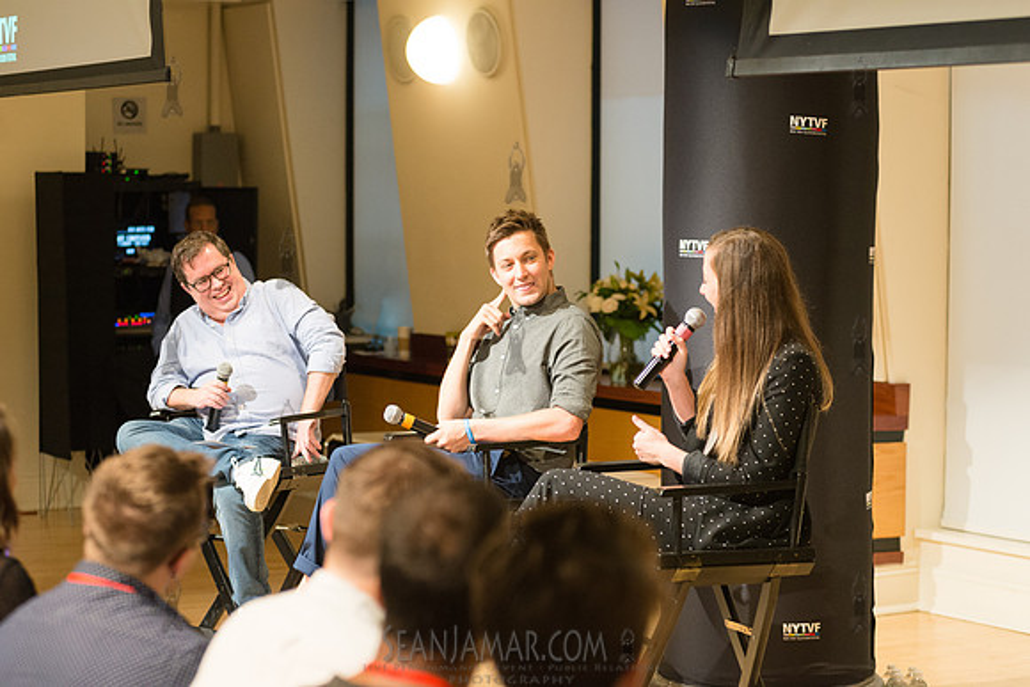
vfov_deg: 15.9
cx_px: 515
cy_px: 344
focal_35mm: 86
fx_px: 2461
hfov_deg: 23.6
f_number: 4
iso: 2500
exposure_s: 1/100
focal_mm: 86
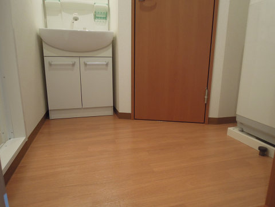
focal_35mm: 24
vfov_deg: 56.8
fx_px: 191
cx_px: 138
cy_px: 104
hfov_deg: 71.6
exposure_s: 1/60
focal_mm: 4.3
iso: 360
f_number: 2.2
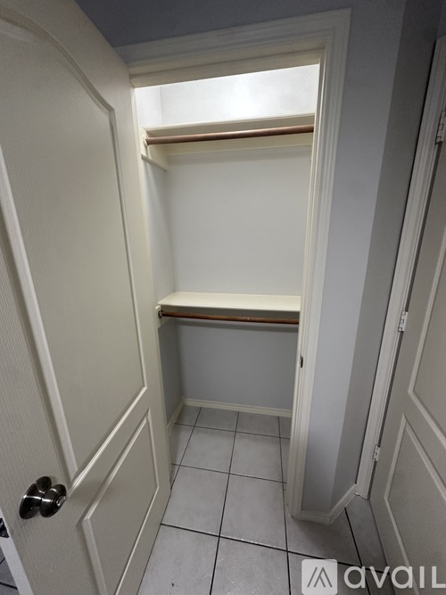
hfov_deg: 85.7
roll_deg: +0.7
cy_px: 298
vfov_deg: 102.1
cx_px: 223
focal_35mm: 14
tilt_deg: -14.5
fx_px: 241
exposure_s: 1/60
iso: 250
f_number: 2.2
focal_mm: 2.22
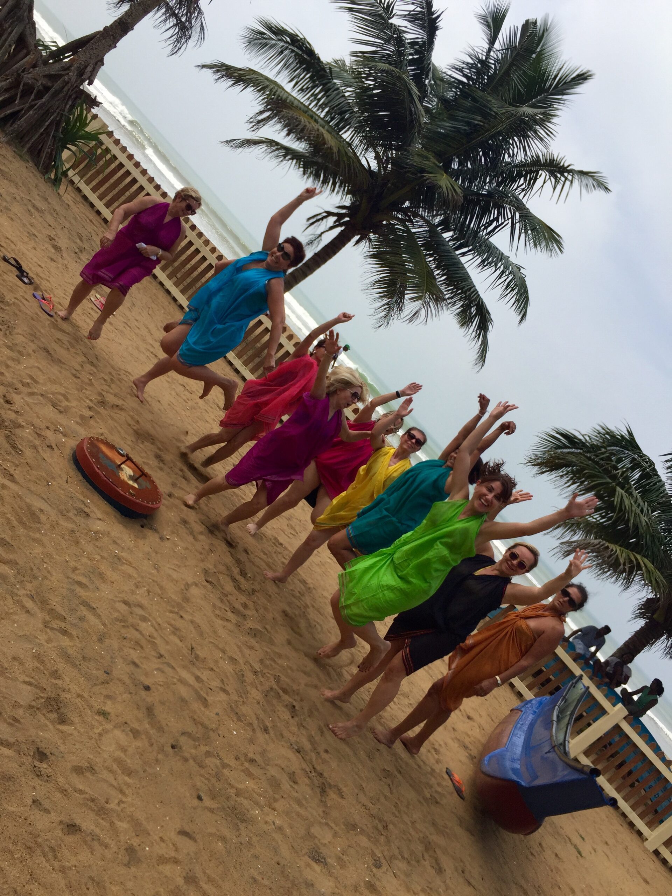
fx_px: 751
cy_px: 448
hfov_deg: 48.2
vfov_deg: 61.7
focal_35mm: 29
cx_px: 336
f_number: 2.2
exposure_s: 1/3300
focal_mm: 4.15
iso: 32
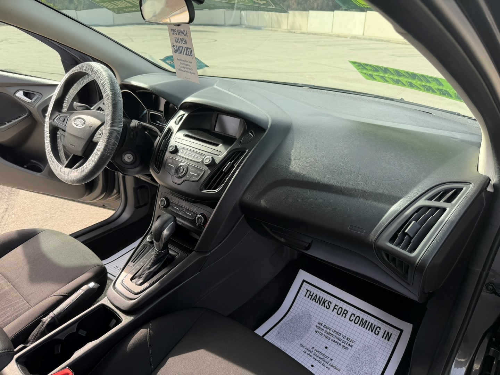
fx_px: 347
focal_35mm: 24
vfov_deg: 56.8
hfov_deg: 71.6
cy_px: 188
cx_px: 250
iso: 80
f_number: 1.78
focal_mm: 6.76
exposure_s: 1/888
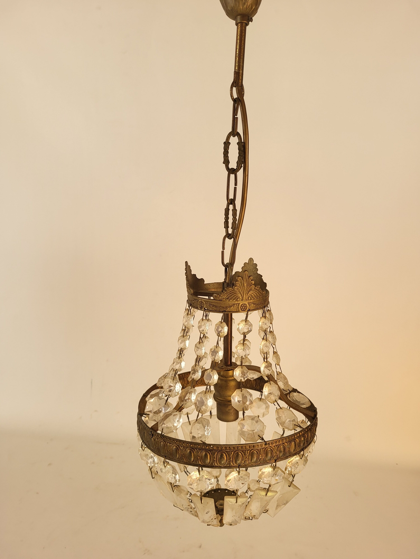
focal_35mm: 26
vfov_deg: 67.3
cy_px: 280
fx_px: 421
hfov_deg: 53.1
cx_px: 210
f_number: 1.8
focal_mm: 5.4
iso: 64
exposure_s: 1/100
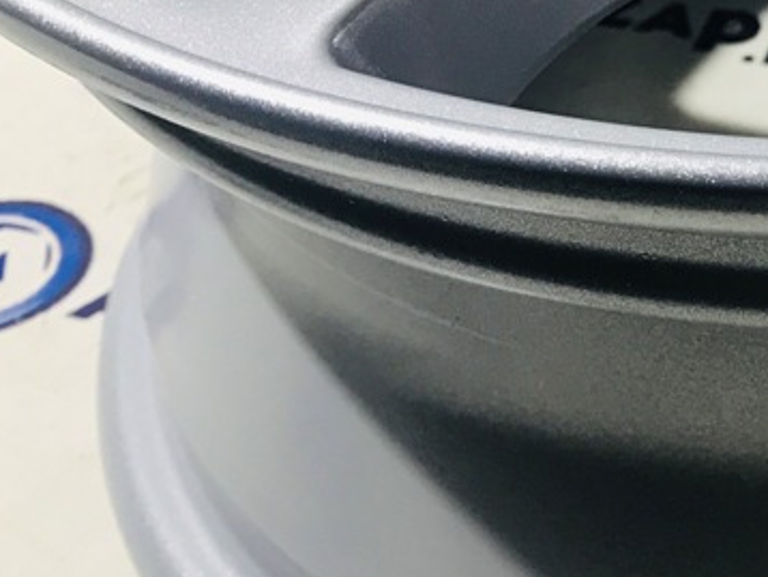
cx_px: 929
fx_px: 1776
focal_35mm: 80
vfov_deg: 18.4
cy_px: 257
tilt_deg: -40.4
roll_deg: -2.1
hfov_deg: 22.4
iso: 25
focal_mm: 3.99
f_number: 1.8
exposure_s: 1/33
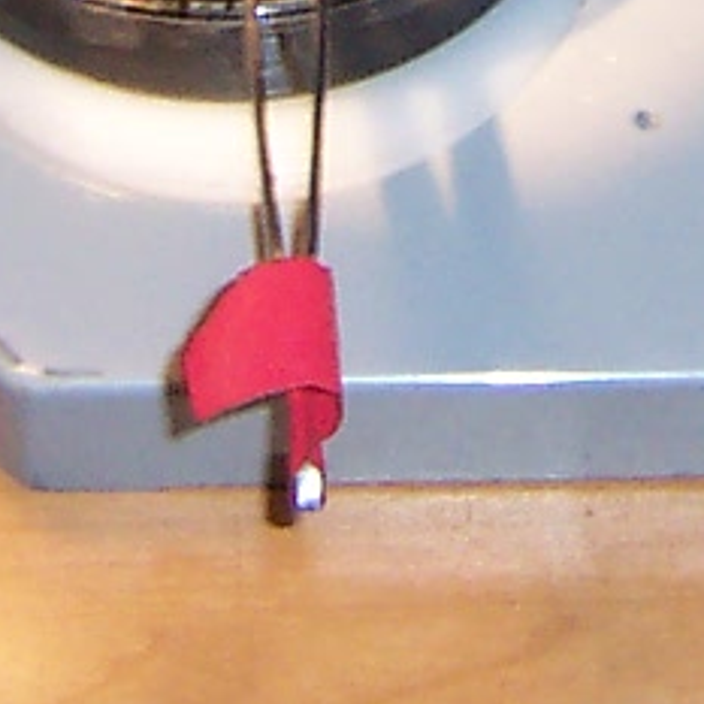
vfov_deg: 7.4
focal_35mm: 226
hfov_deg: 7.7
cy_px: -749
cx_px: 773
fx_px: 5200
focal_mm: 5.6
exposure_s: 1/60
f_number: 2.8
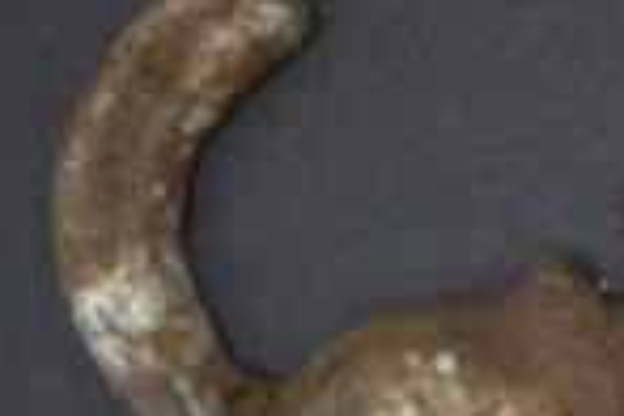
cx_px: 1108
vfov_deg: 4.8
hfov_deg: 7.0
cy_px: 439
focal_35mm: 286
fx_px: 4957
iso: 1600
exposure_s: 1/200
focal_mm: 40
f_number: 4.5
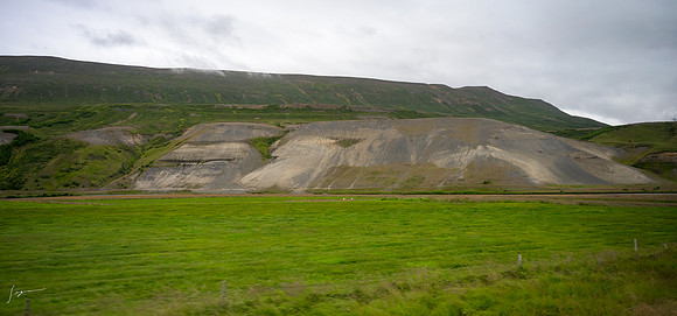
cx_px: 345
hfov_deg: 70.7
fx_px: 477
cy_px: 127
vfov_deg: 36.6
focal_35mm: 28
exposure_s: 1/250
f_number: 2.8
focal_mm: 24
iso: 560
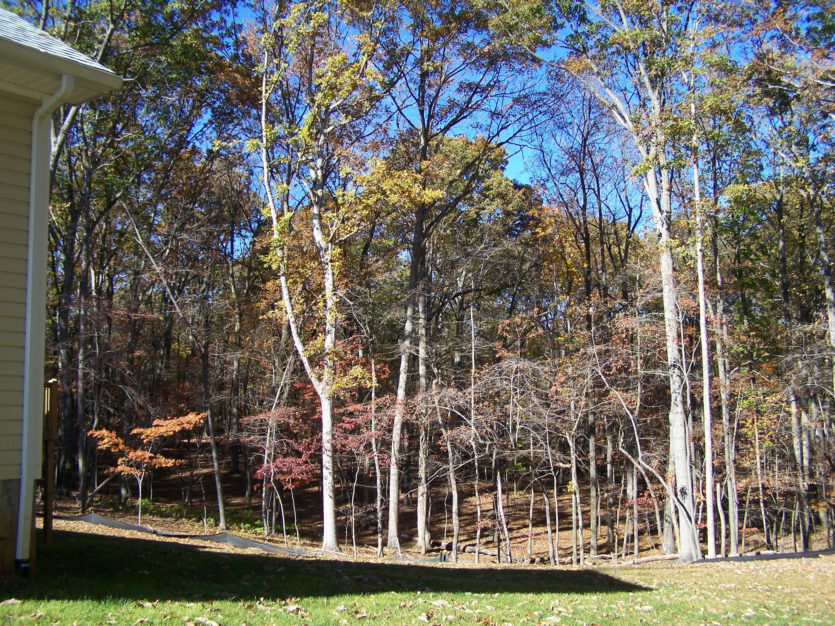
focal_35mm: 38
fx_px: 917
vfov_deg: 37.7
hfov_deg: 49.0
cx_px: 418
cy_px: 313
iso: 64
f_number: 2.8
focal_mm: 6.3
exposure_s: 1/400
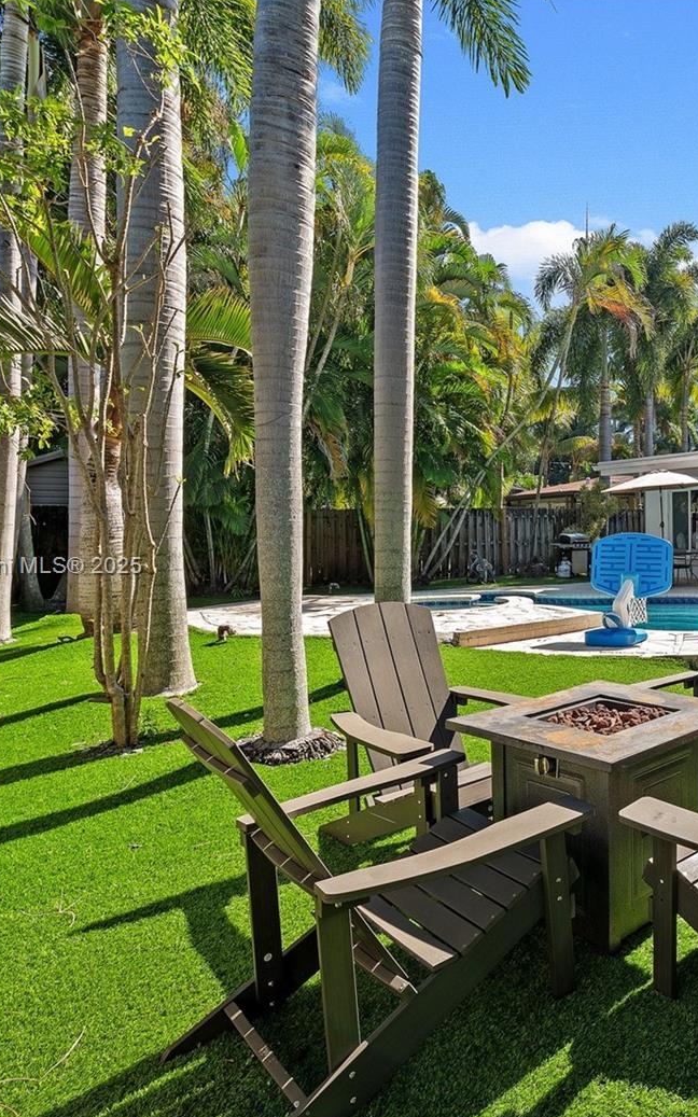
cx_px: 659
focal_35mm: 22
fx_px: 670
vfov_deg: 79.6
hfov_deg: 47.9
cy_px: 568
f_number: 8
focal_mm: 14
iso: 200
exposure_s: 1/160
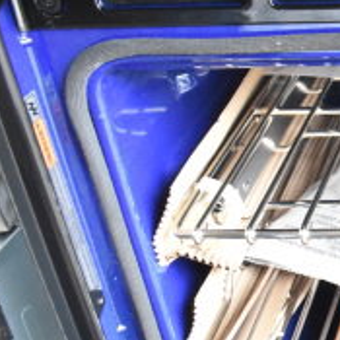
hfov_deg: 16.7
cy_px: 193
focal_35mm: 89
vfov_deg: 19.5
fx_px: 989
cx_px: 585
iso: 6400
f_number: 6.3
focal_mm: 20
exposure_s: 1/160
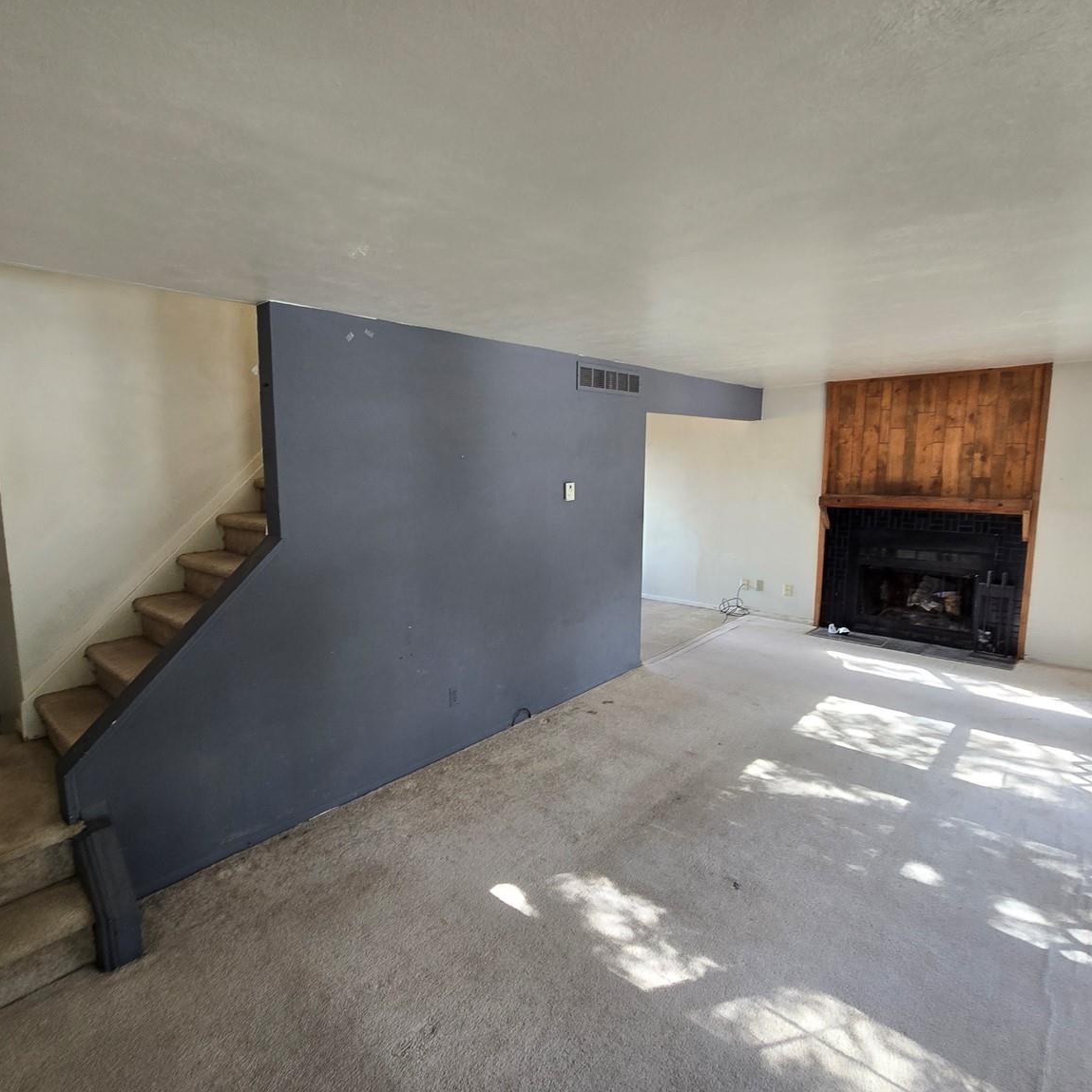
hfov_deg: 87.2
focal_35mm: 16
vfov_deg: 87.4
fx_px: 571
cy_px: 538
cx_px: 500
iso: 125
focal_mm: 2.2
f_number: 2.2
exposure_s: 1/60
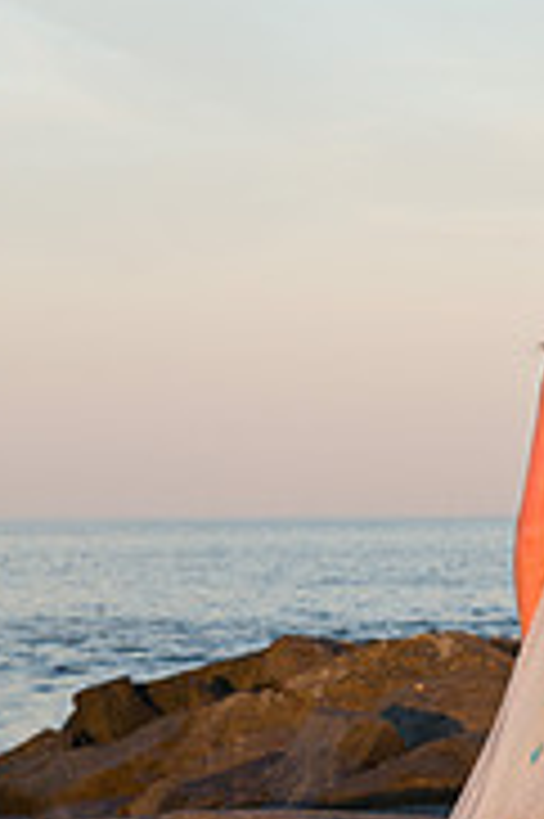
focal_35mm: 163
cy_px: 351
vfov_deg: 12.6
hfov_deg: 8.3
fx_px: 3701
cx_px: 645
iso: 200
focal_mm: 66
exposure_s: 1/100
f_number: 9
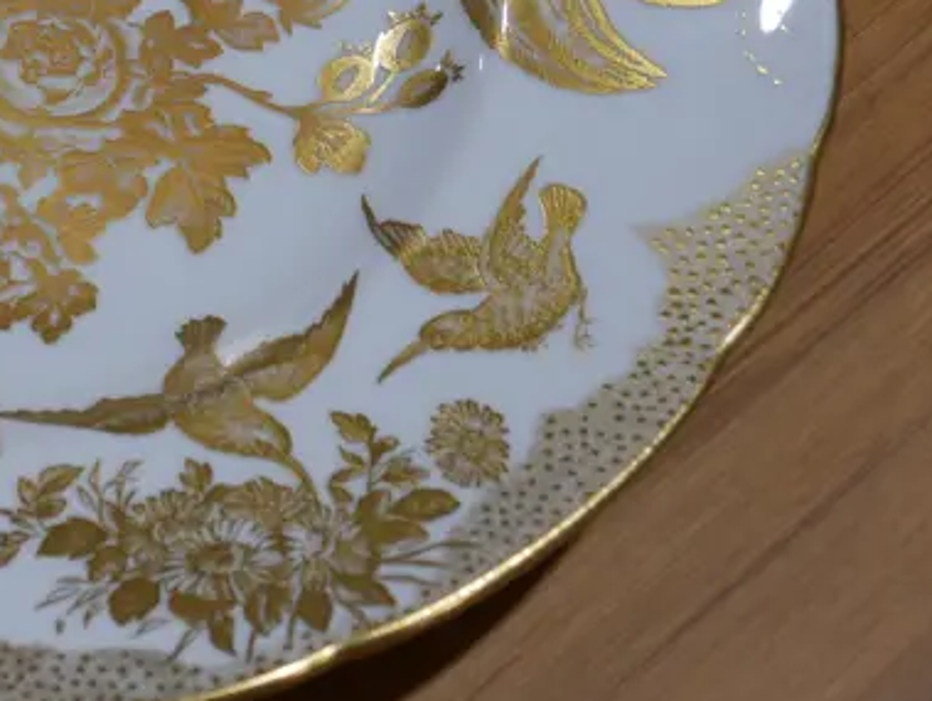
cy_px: 1
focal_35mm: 135
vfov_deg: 10.9
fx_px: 3638
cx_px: -150
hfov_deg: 14.2
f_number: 5.3
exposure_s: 1/100
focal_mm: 25
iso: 200
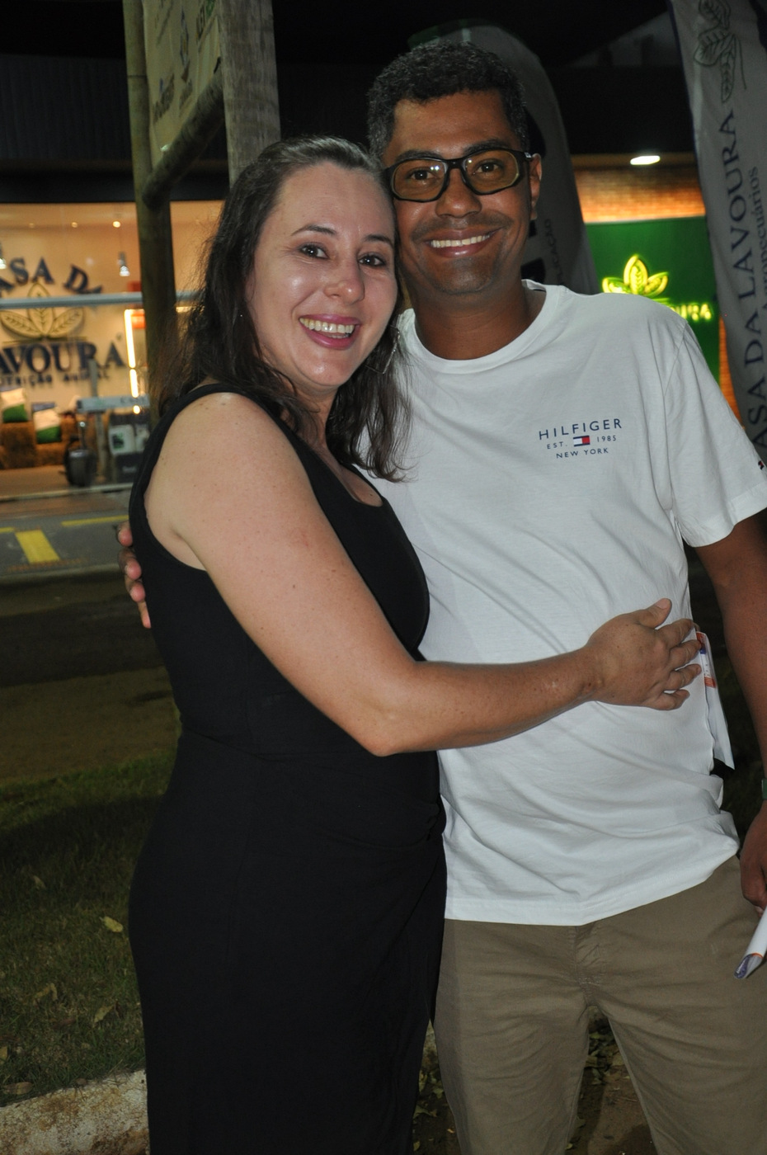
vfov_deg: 46.4
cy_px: 578
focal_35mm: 42
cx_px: 384
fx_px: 1345
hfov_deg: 31.8
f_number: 4
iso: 800
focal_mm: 28
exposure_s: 1/60
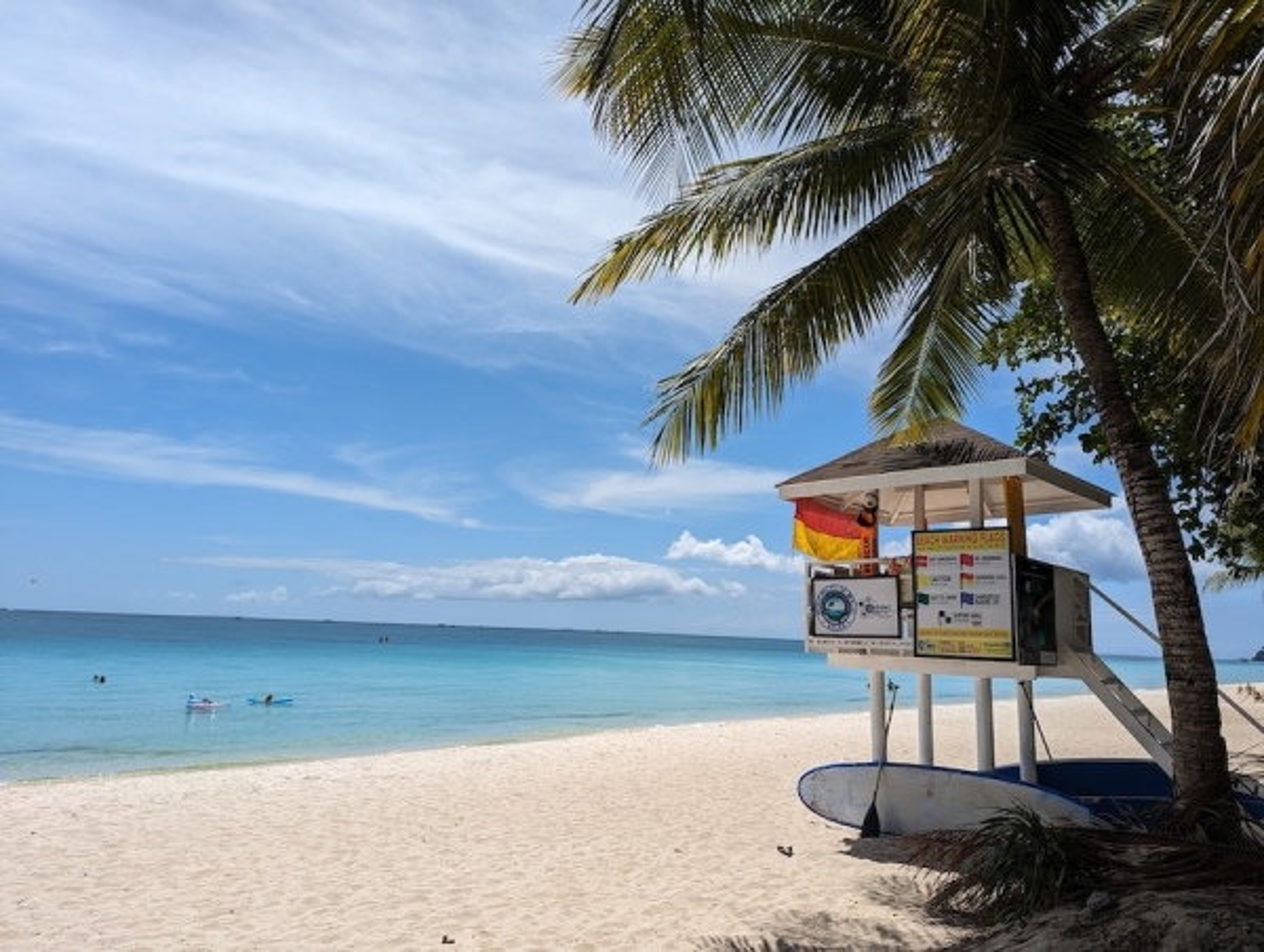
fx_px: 878
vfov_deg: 57.0
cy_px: 476
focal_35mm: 24
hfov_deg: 71.5
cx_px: 632
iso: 53
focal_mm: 6.81
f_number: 1.85
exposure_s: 1/4184
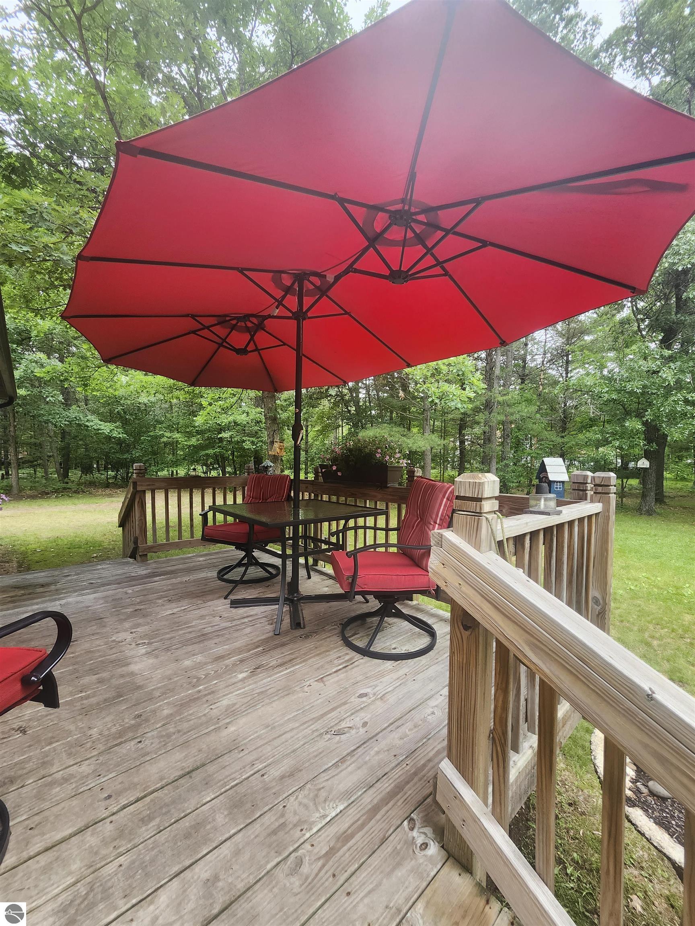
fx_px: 348
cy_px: 463
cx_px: 348
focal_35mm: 13
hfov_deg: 89.9
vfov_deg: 106.2
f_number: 2.2
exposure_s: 1/60
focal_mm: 1.74
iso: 64
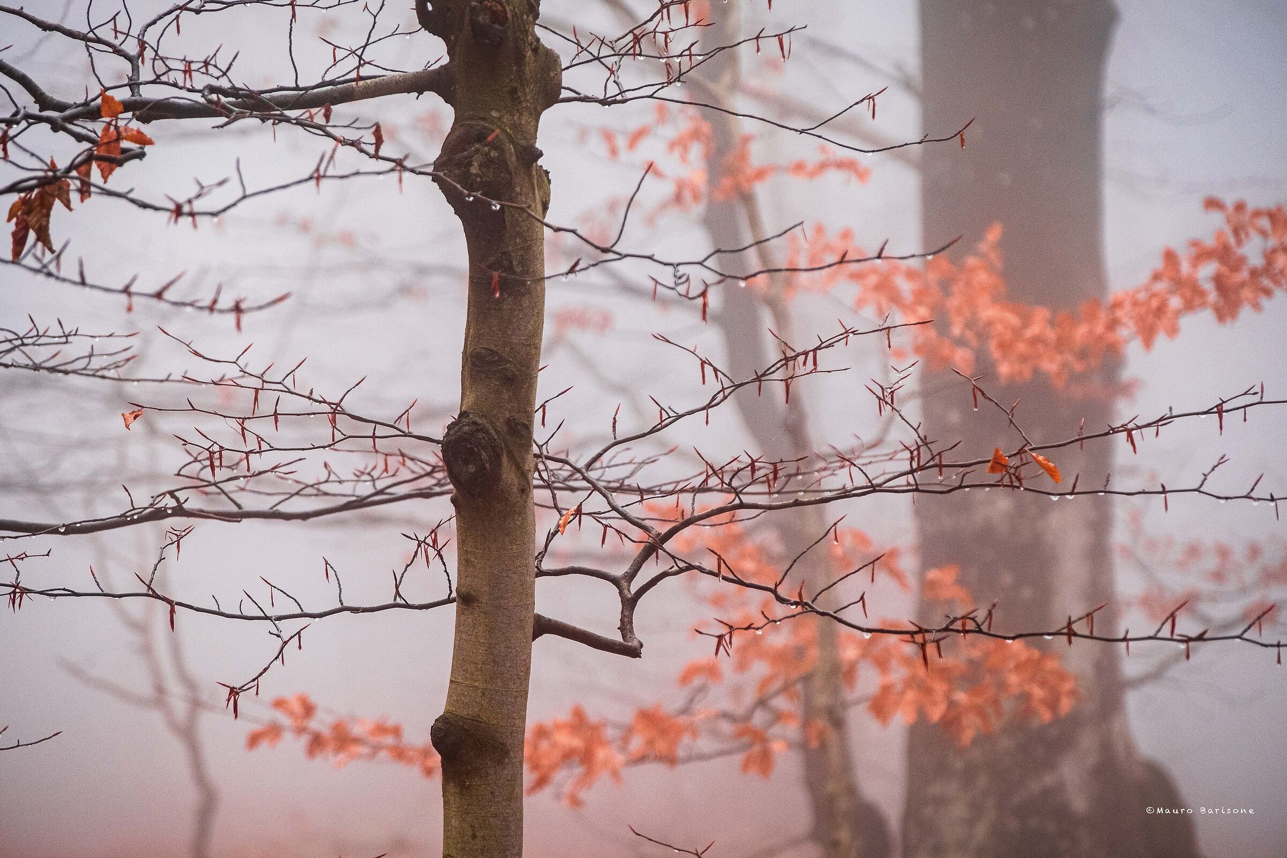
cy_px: 429
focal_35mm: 165
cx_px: 644
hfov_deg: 12.5
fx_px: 5898
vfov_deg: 8.3
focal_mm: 110
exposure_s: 1/35
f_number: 5.6
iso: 800
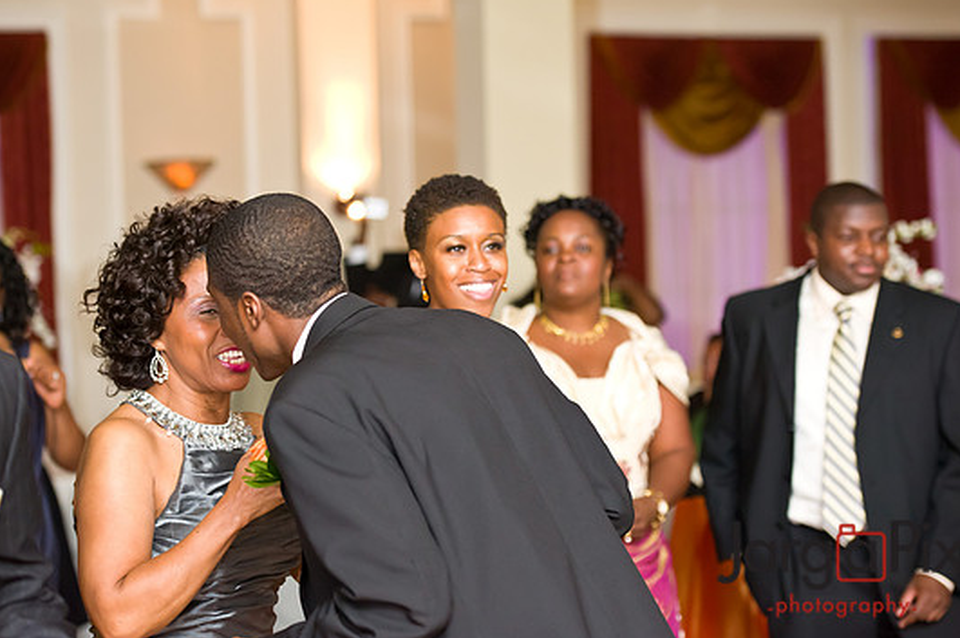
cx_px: 465
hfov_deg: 21.7
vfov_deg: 14.5
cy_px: 295
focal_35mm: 94
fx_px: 2504
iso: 3200
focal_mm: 86
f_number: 3.2
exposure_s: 1/125
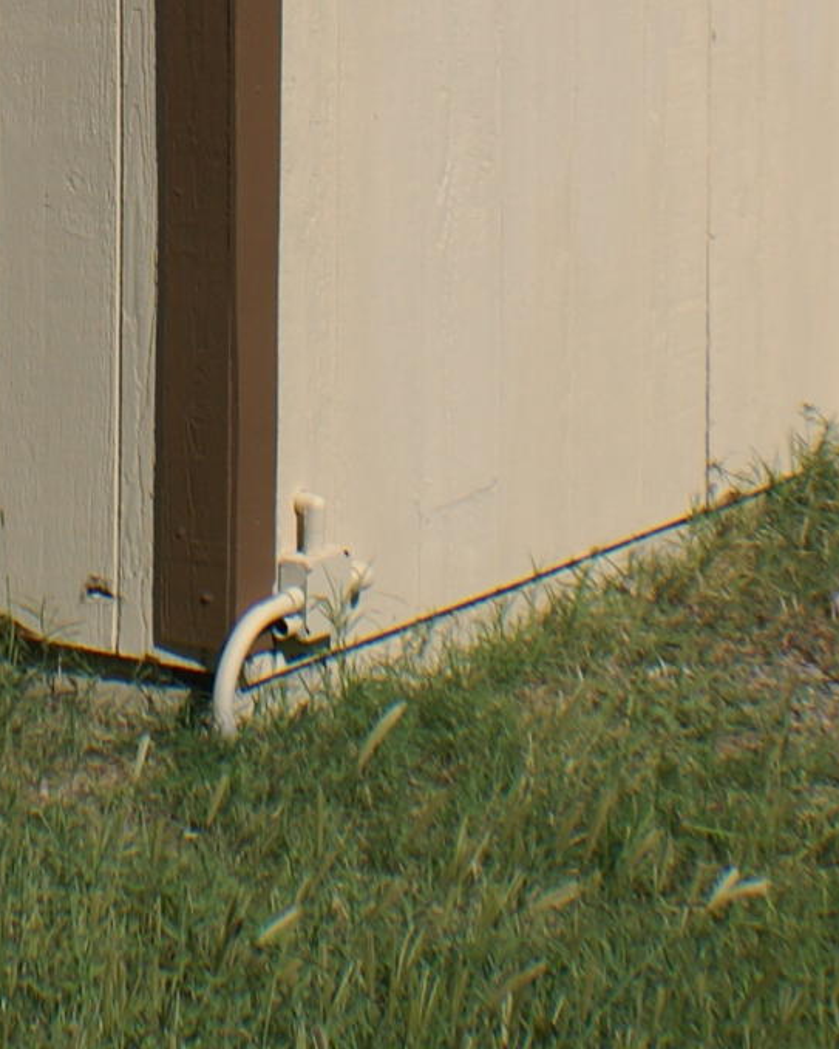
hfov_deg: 9.5
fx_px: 5029
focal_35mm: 162
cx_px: 6
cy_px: -453
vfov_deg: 11.5
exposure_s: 1/1000
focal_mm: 26
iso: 100
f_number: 5.6
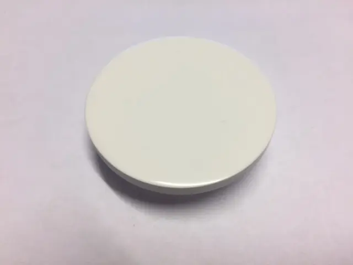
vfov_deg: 48.2
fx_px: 296
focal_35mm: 29
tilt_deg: -57.2
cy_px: 132
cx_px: 176
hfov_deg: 61.7
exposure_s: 1/50
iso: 40
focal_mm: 4.15
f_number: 2.2
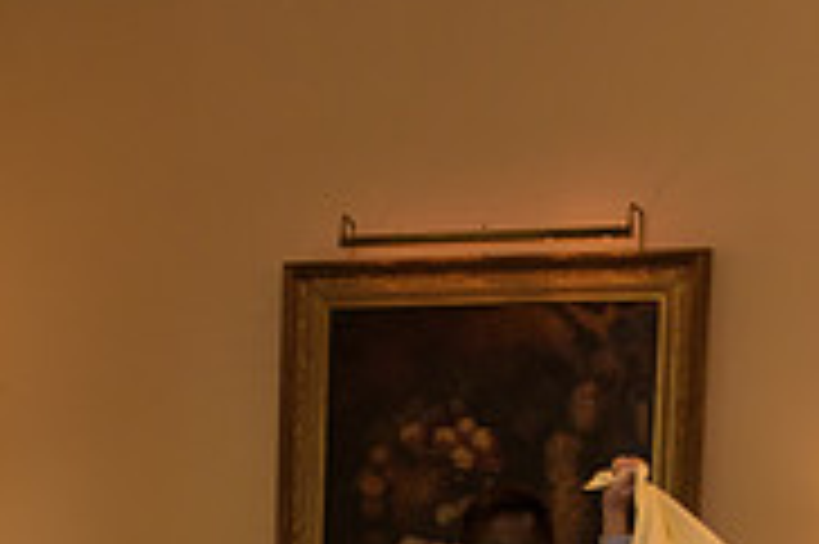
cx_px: 112
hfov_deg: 20.3
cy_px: 843
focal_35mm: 99
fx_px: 2250
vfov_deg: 13.0
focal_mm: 31
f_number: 3.2
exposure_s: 1/125
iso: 1250
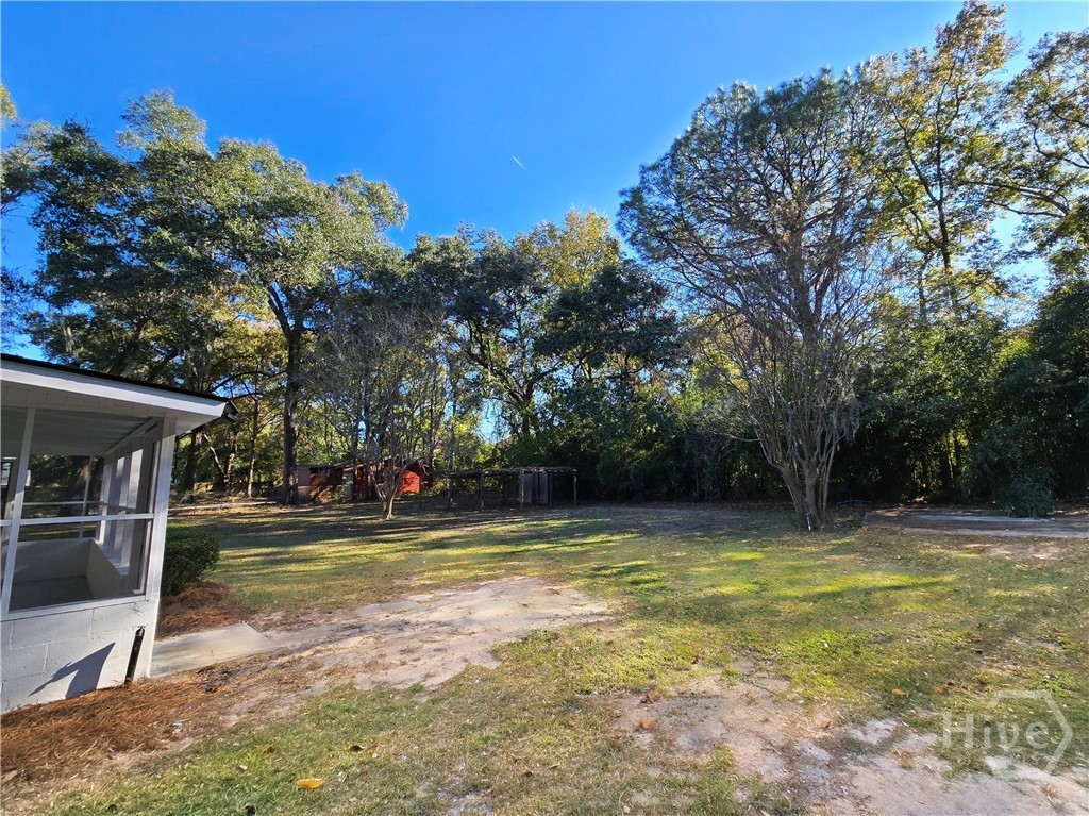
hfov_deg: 106.2
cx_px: 544
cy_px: 408
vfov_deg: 89.9
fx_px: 409
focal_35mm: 13
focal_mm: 2.2
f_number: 2.2
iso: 50
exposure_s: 1/500
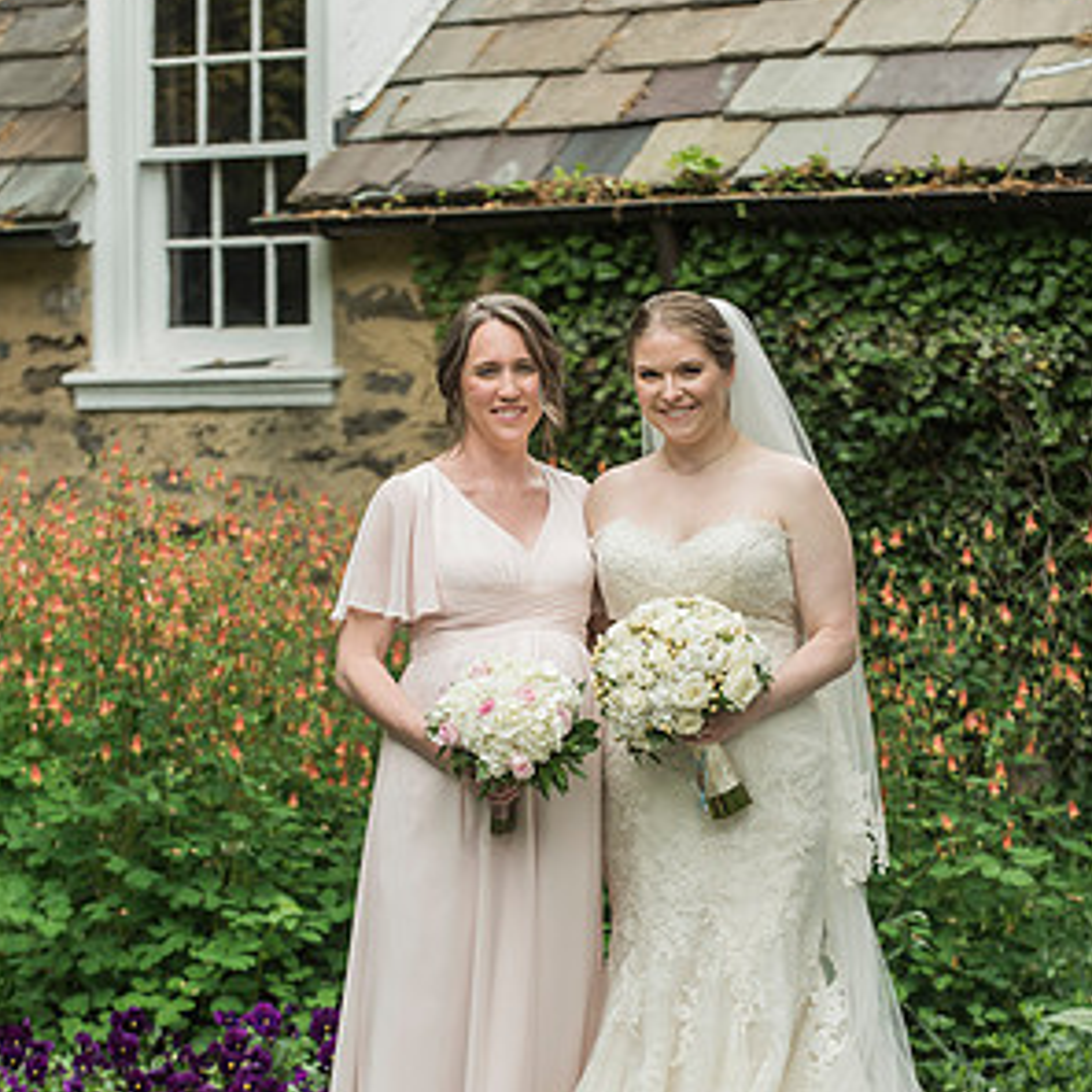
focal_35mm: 142
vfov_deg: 12.3
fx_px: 5068
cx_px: 546
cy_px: 627
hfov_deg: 12.3
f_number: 4
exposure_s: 1/500
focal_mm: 110
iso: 500
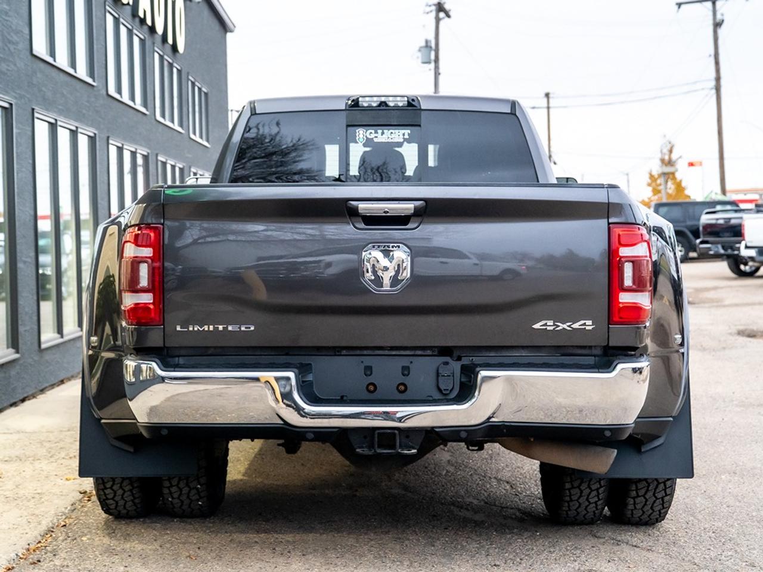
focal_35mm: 63
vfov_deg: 23.3
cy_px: 245
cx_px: 390
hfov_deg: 30.8
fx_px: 1387
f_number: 4
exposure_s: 1/100
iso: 2500
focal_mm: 50
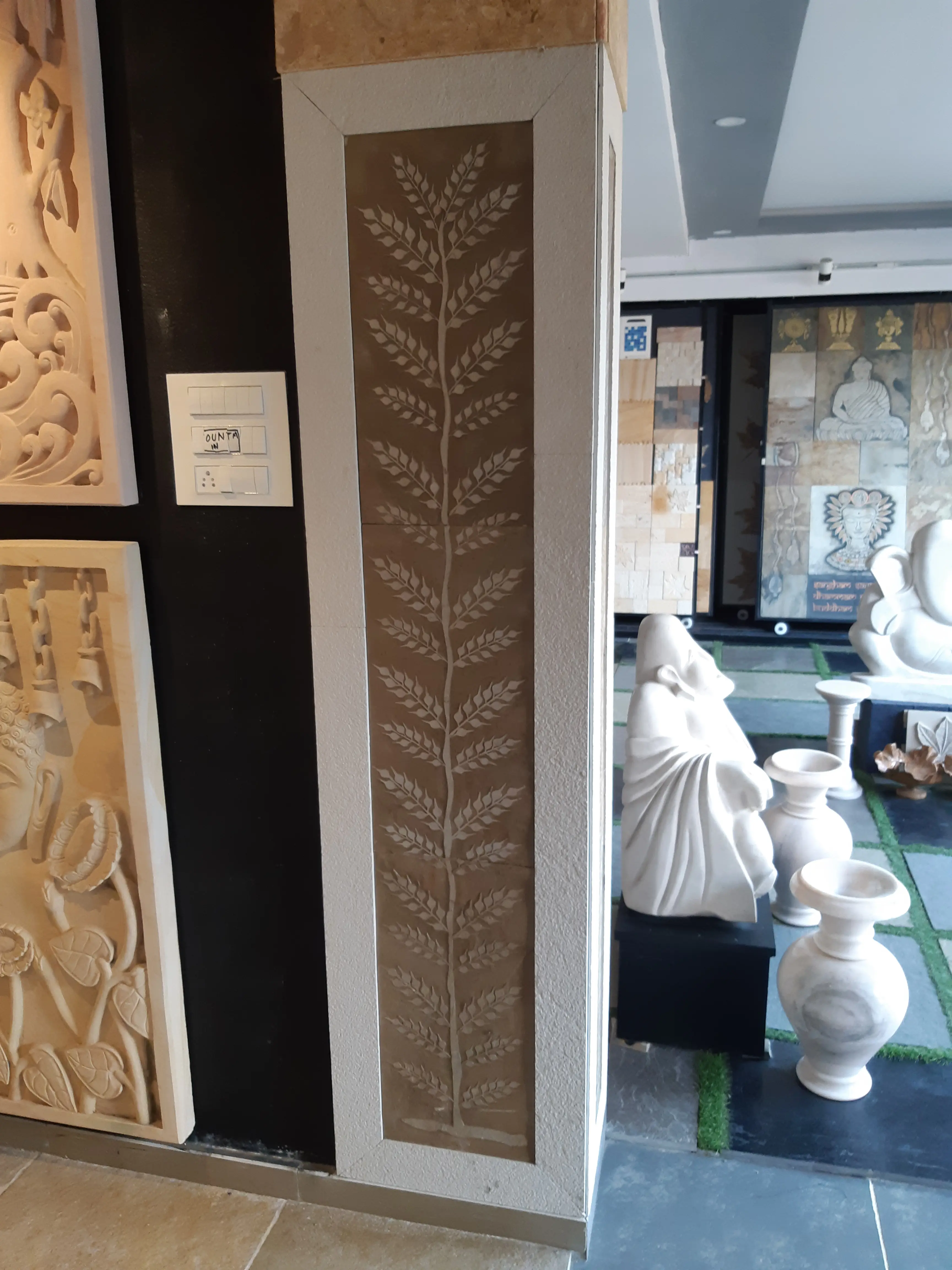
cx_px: 476
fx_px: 953
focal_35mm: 26
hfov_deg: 53.1
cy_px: 635
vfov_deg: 67.3
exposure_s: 1/50
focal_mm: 3.93
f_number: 1.7
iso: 125
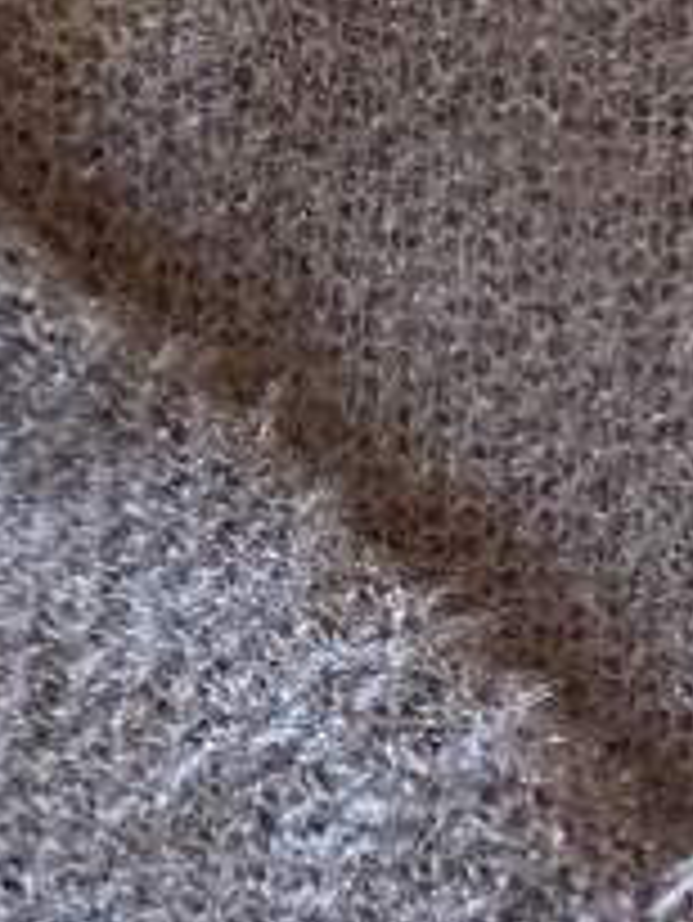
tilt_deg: -72.8
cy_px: 585
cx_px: 878
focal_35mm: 127
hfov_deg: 11.4
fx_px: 3386
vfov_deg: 15.5
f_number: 1.8
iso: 500
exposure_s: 1/44
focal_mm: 4.25
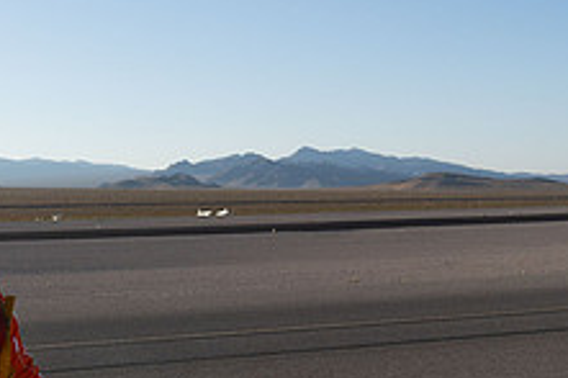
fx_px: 993
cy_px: 315
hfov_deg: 28.0
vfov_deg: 21.2
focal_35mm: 63
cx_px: -108
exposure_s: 1/2000
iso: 800
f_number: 7.1
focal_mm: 24
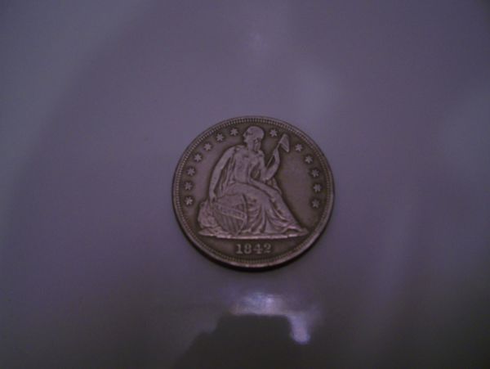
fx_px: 538
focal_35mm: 38
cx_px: 245
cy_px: 184
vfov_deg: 37.8
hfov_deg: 48.9
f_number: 2.8
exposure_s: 1/30
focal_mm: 6.3
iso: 160
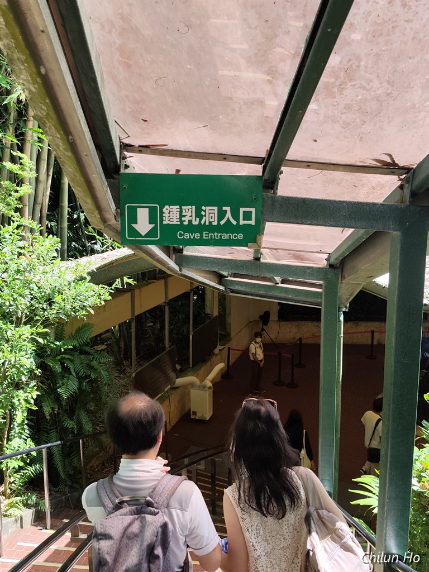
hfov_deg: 48.2
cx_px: 214
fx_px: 479
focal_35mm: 29
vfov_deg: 61.7
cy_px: 286
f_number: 1.7
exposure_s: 1/227
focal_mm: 6.07
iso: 50
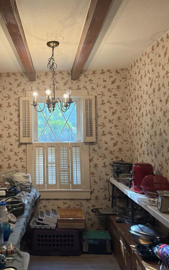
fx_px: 236
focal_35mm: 32
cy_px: 126
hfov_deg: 38.5
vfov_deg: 59.6
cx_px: 45
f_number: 1.78
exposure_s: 1/60
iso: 125
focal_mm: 6.76
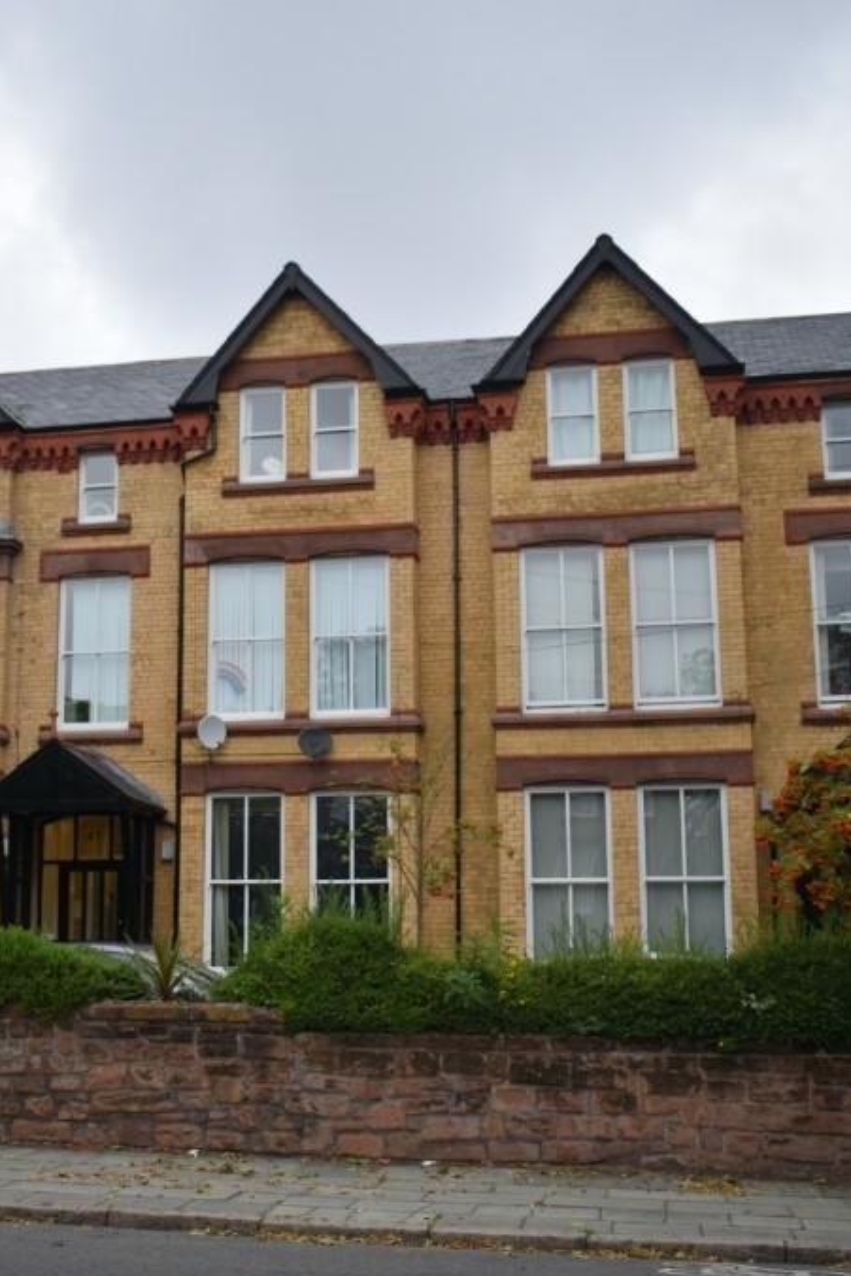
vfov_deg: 39.6
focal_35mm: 50
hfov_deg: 26.6
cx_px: 209
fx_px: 1772
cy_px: 641
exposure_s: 1/1000
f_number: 4
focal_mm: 22
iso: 720
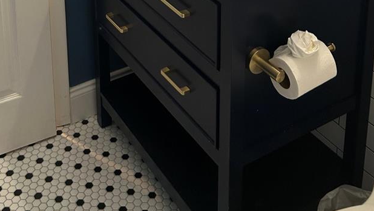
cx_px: 134
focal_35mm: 55
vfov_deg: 18.5
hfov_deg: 37.5
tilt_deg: -14.0
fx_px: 546
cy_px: -134
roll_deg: +1.0
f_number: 1.5
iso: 100
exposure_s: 1/60
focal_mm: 5.7
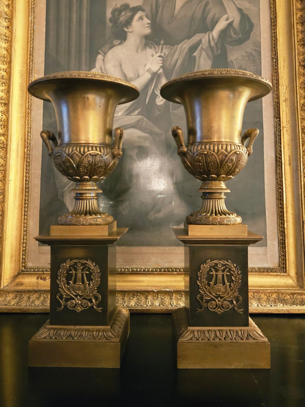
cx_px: 152
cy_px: 204
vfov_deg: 73.9
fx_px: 270
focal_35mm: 23
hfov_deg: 58.9
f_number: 1.8
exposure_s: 1/20
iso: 1600
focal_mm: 5.4
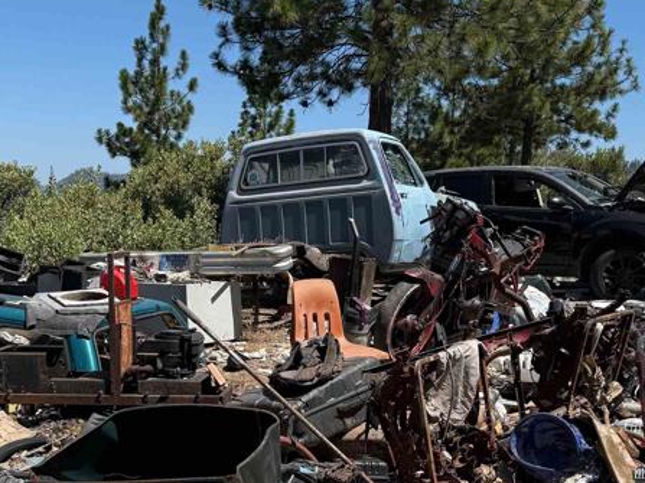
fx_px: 1025
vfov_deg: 26.2
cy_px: 358
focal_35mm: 55
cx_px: 299
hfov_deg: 34.9
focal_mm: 6.76
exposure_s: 1/4975
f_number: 1.78
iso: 80
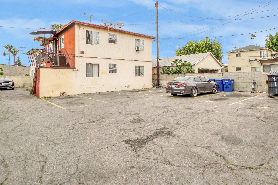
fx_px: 167
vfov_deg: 57.5
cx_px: 162
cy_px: 73
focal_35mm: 22
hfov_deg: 78.8
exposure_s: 1/30
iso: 100
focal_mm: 11
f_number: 18
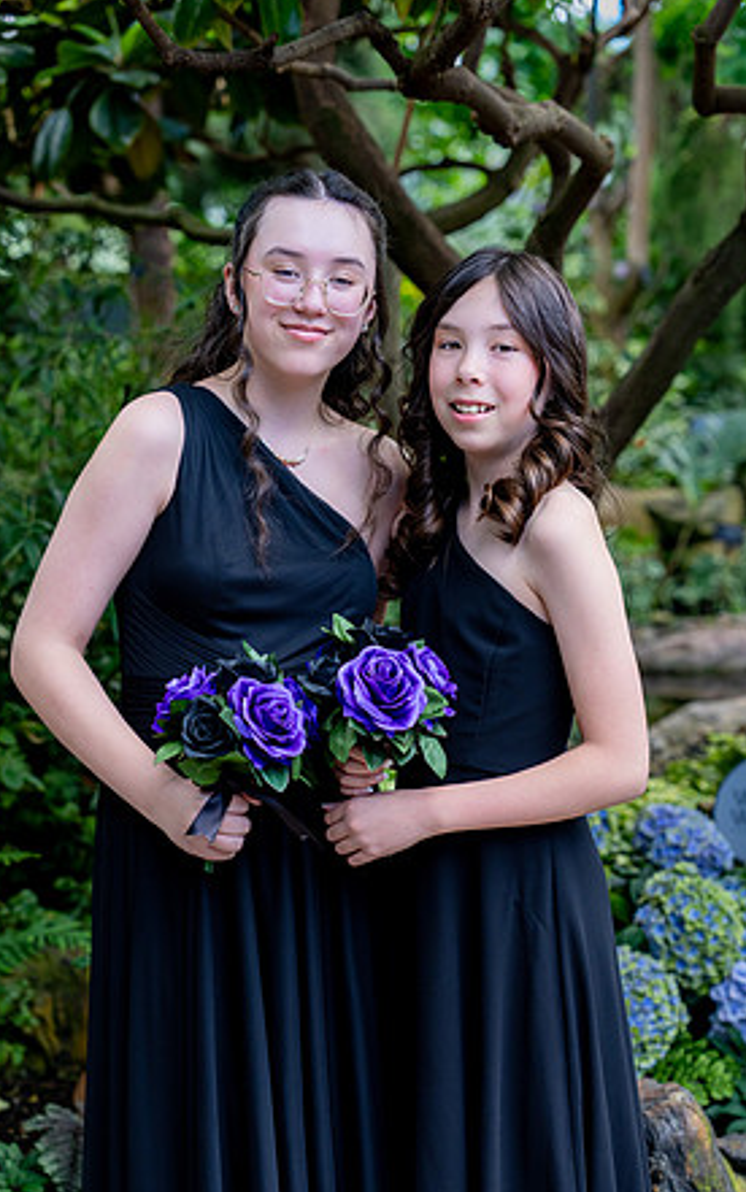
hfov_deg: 24.9
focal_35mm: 52
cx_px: 346
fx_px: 1690
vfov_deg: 38.9
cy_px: 589
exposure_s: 1/400
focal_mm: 50
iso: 640
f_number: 2.8
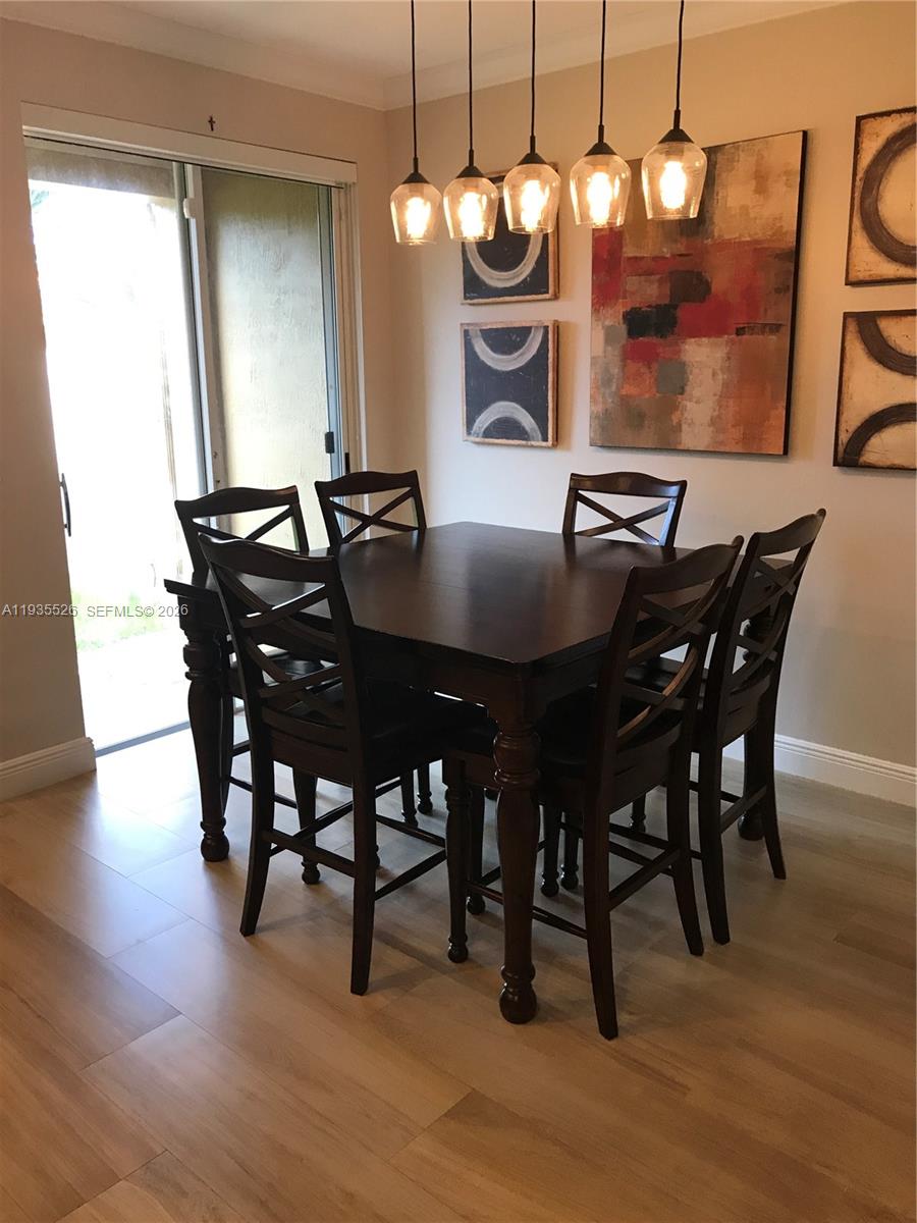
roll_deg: -0.9
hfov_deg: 49.7
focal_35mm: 28
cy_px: 612
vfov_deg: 63.4
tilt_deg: -12.9
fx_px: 989
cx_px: 458
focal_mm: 3.99
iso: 32
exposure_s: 1/30
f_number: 1.8
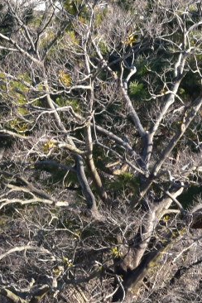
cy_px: 237
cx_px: -418
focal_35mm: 564
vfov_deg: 3.7
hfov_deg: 2.4
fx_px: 4748
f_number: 14
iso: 200
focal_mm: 85
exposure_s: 1/80
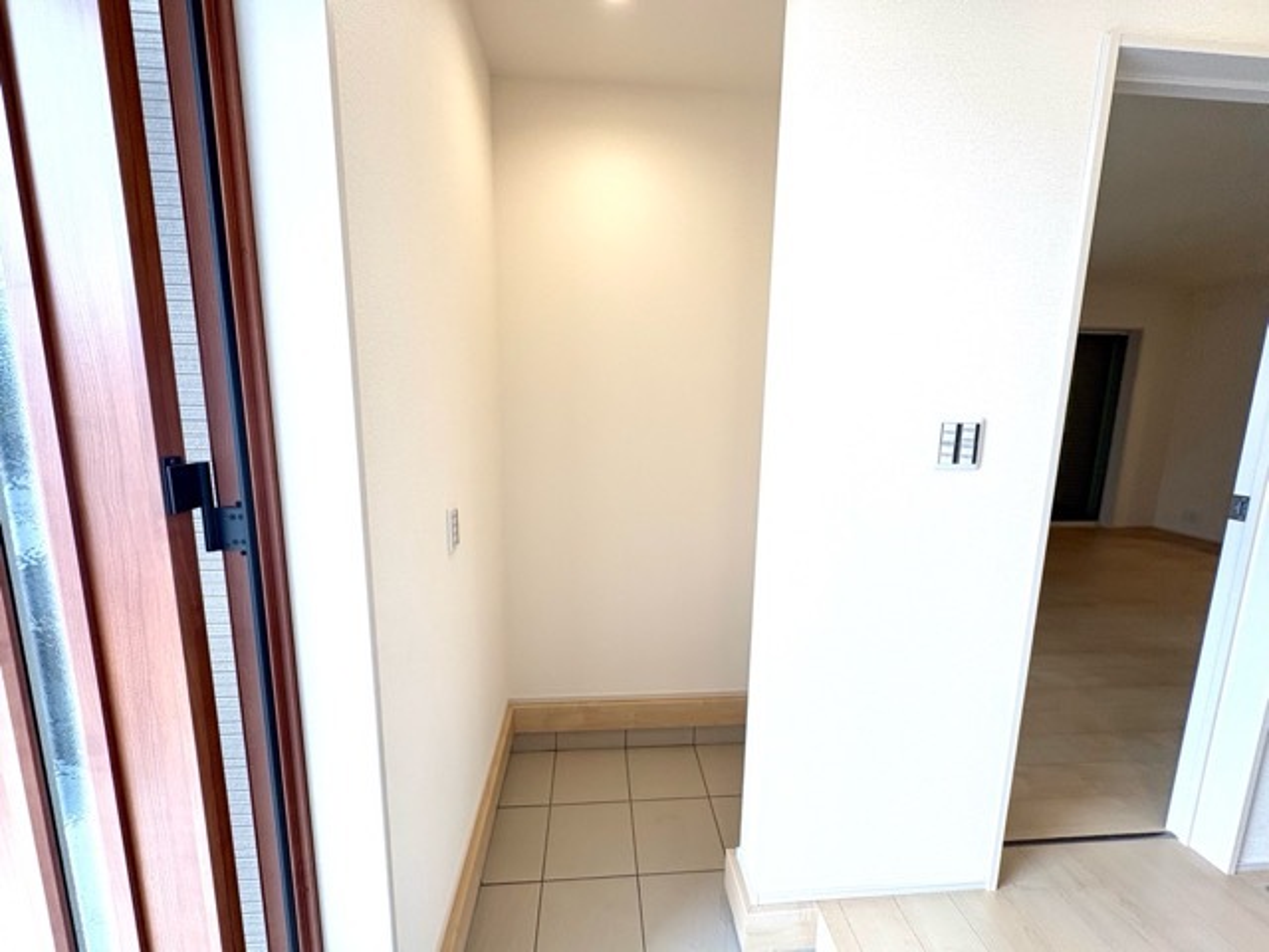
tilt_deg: -8.7
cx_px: 634
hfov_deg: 102.1
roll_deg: -1.8
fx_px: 513
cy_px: 476
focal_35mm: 14
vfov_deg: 85.7
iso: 160
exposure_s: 1/99
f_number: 2.2
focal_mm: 2.22
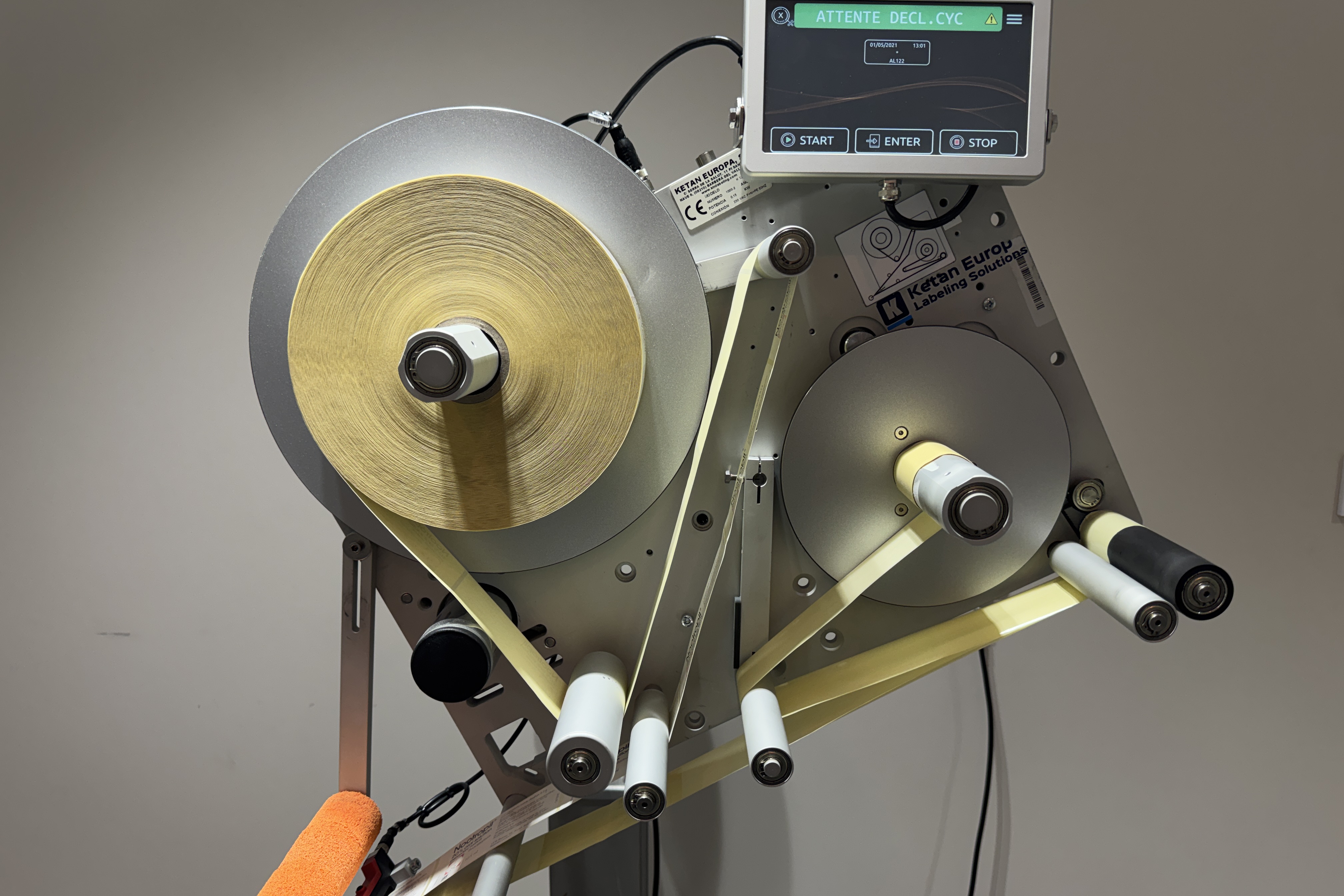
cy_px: 482
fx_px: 933
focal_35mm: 25
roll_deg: +0.5
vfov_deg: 51.2
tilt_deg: -10.7
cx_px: 673
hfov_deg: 71.5
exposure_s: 1/100
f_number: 1.78
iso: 80
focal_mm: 6.76
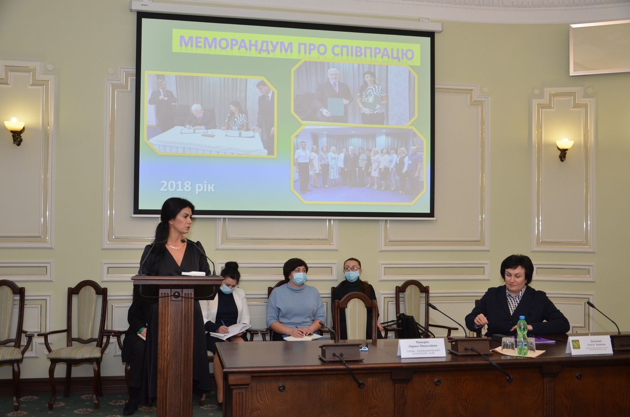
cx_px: 315
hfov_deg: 51.4
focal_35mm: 38
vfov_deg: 35.3
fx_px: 655
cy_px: 208
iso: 800
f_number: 4.5
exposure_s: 1/250
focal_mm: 25
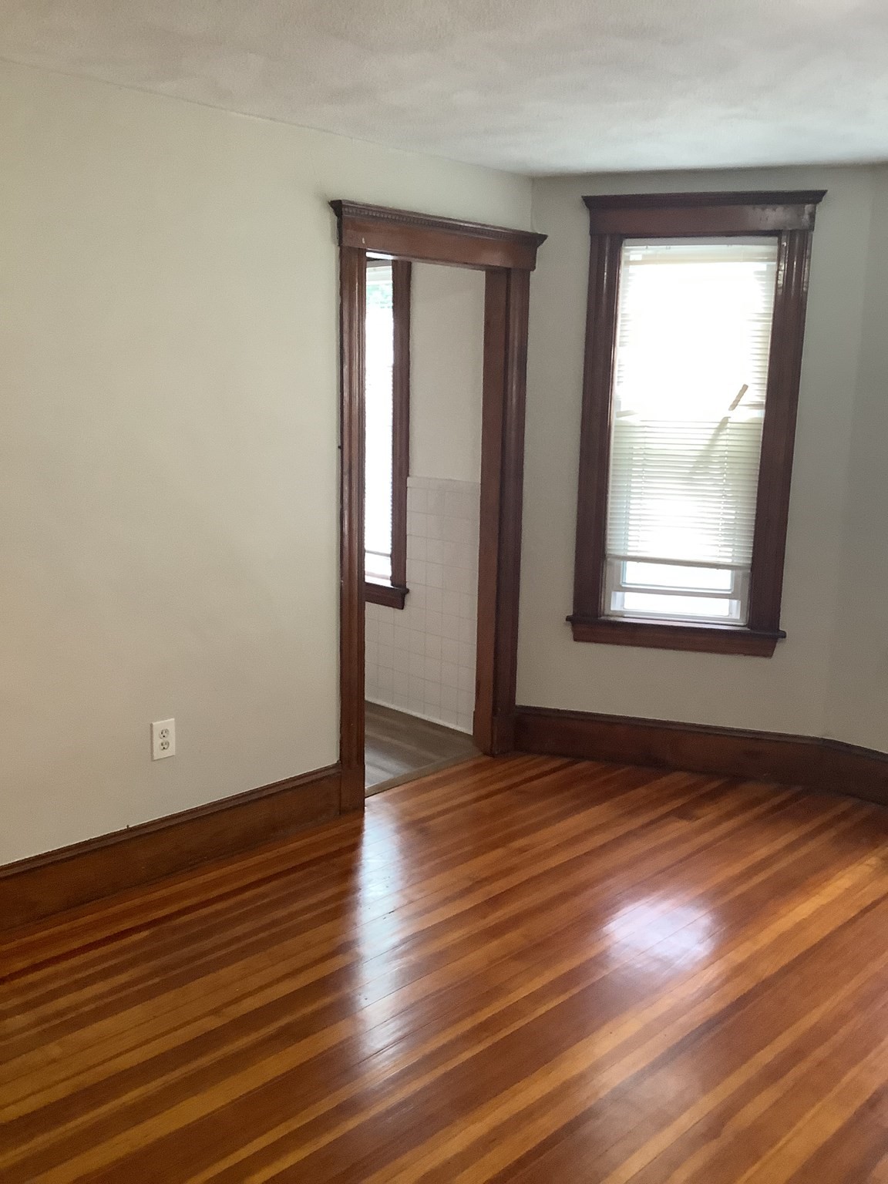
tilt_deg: -13.0
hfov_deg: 45.4
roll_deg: -1.4
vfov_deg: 58.4
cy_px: 592
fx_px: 1060
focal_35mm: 31
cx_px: 444
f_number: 2.4
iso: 250
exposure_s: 1/60
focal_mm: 3.3
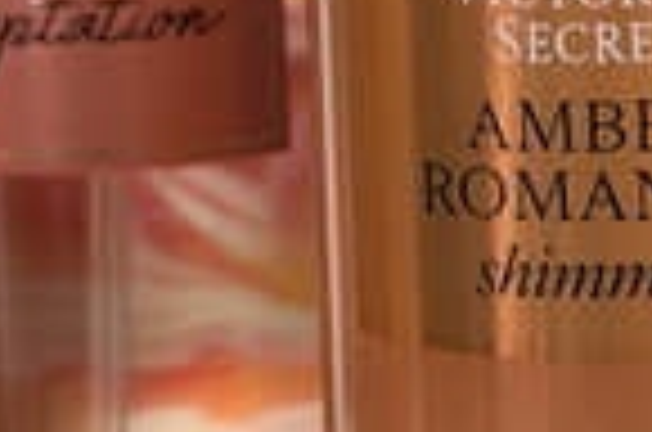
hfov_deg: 11.1
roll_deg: +1.8
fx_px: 3325
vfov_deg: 7.4
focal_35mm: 184
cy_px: 160
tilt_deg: -10.8
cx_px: 656
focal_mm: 6.76
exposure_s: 1/60
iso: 125
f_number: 1.78
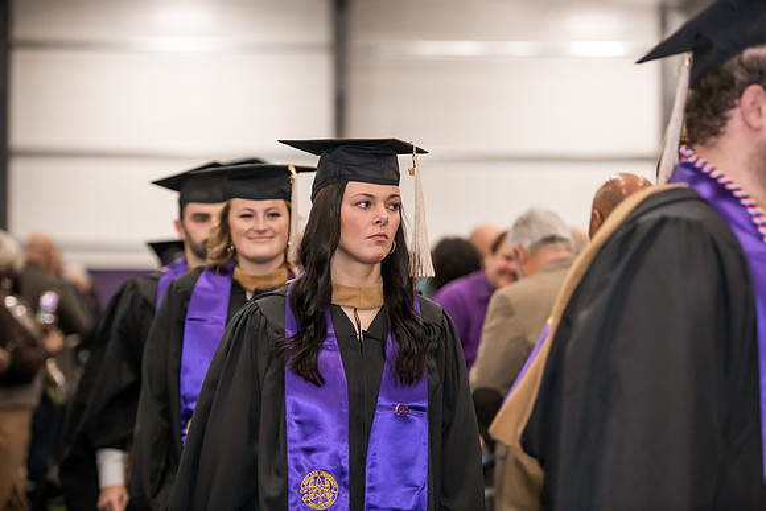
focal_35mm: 116
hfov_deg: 17.6
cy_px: 256
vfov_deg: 11.8
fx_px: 2469
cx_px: 383
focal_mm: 116
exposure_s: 1/200
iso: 2000
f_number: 3.2
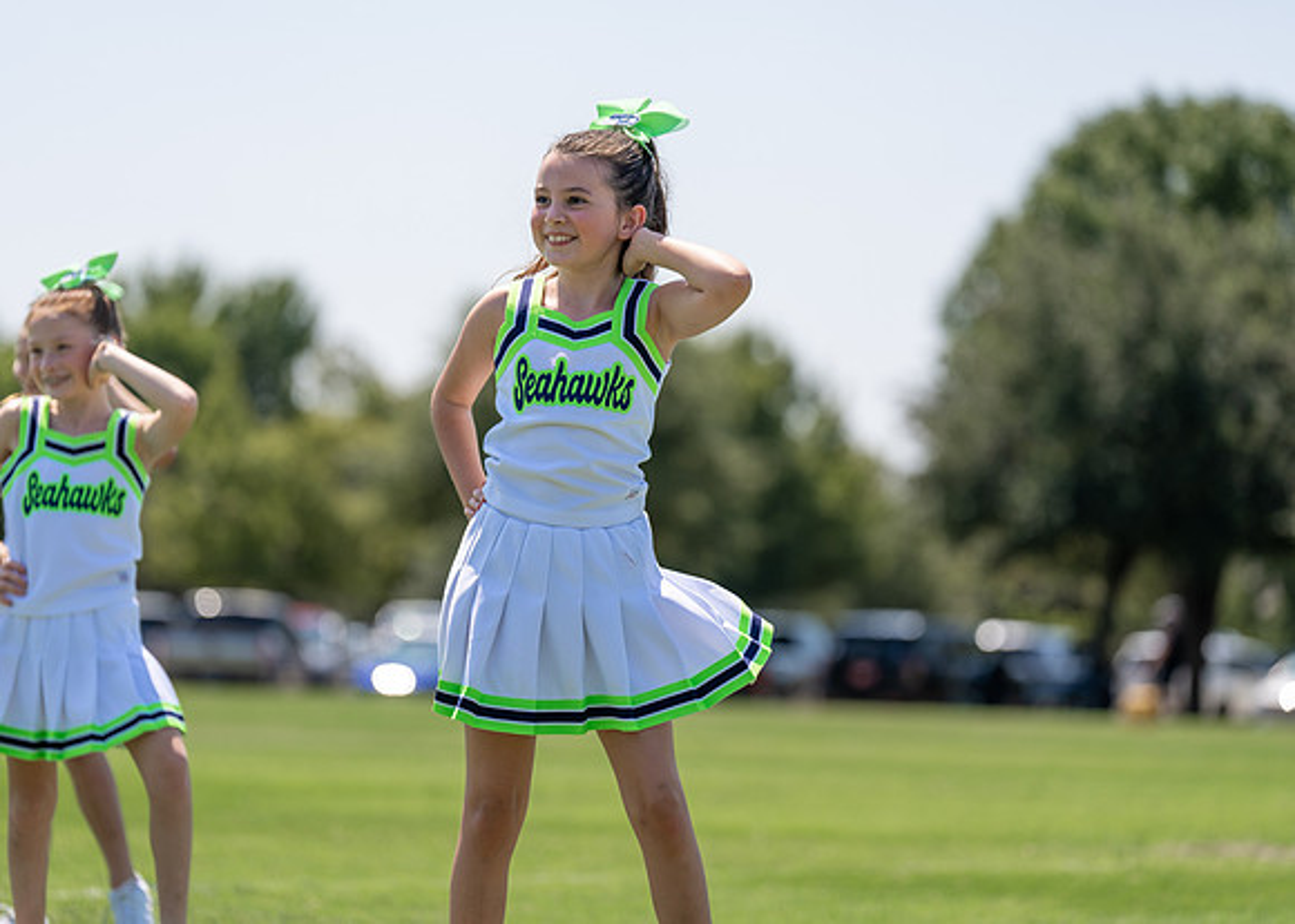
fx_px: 5482
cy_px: 462
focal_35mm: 149
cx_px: 648
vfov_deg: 9.6
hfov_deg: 13.5
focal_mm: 141
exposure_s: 1/1600
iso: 100
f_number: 2.8
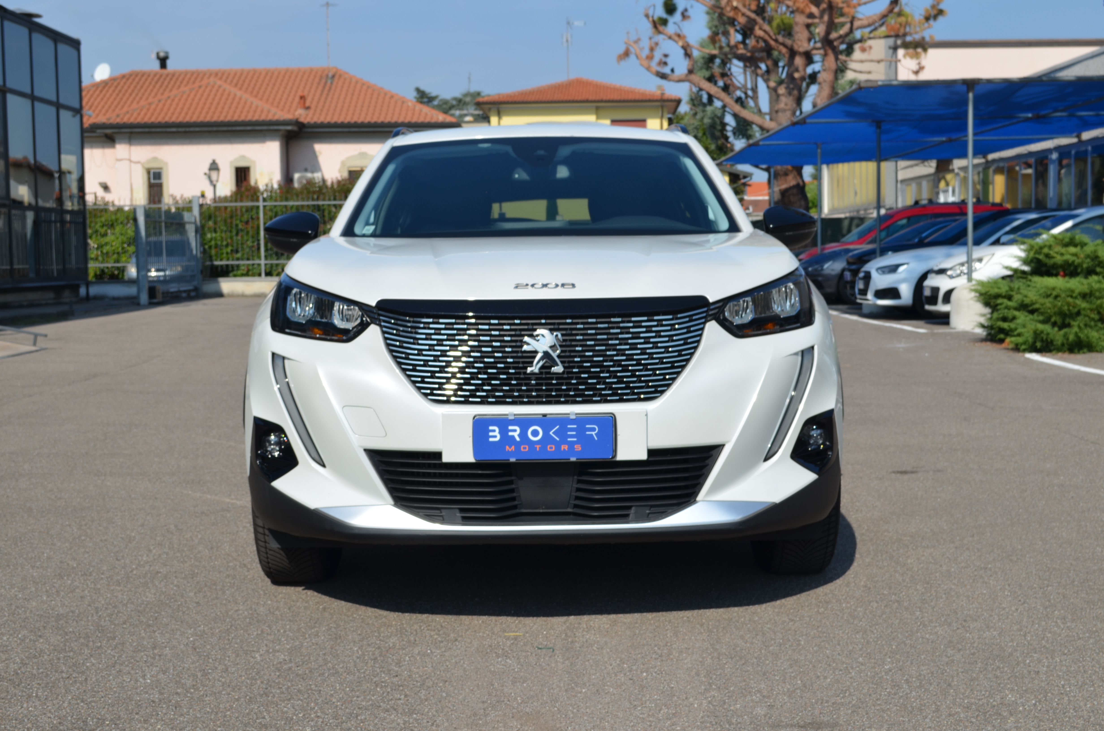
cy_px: 366
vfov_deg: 26.4
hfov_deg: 39.0
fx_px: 1561
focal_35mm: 51
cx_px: 552
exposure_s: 1/320
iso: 100
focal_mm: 34
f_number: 8
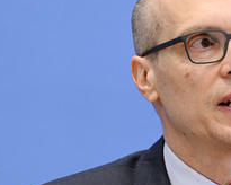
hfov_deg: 6.4
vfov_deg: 5.2
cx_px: 248
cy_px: 117
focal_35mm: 299
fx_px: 2044
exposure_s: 1/500
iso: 3200
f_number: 5
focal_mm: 145
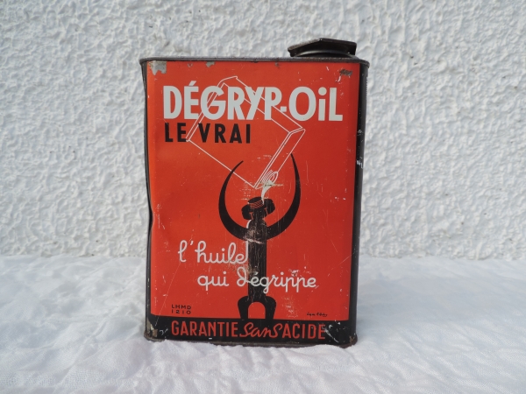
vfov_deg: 56.8
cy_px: 197
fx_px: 365
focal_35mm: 24
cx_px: 263
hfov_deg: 71.6
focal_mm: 4.3
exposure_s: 1/640
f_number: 3
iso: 80
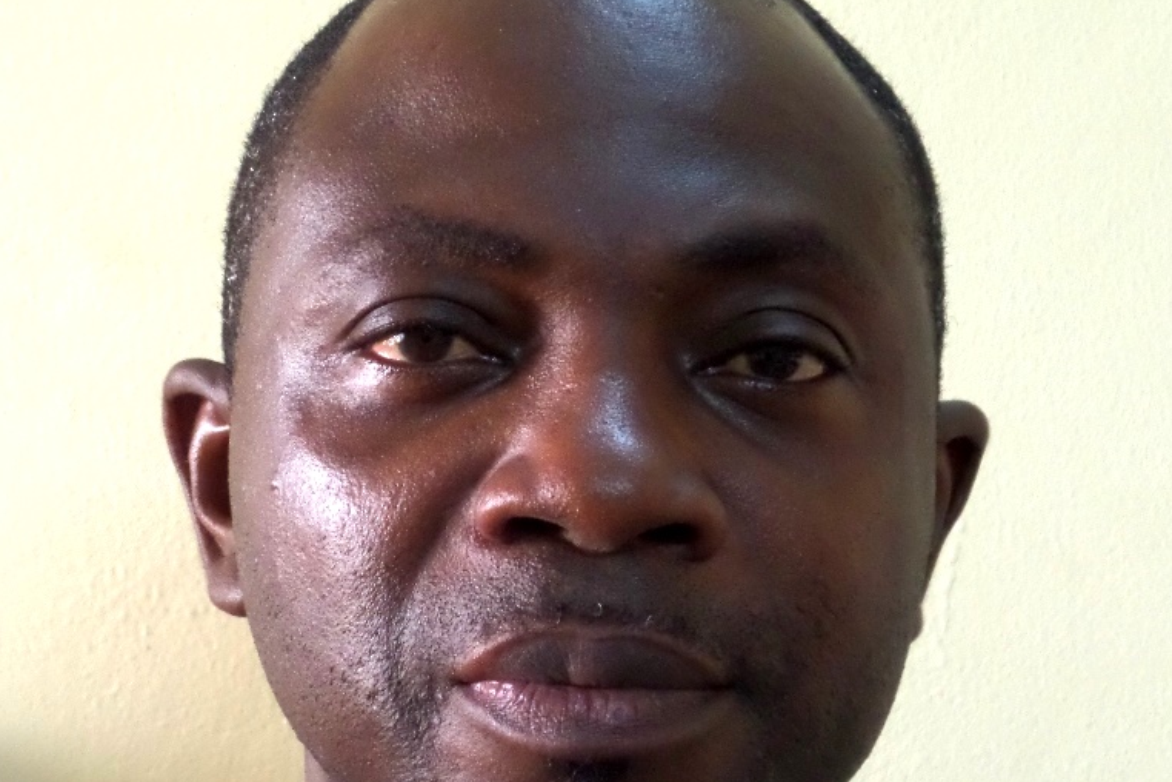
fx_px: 3548
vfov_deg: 12.5
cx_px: 584
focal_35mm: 109
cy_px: 533
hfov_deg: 18.8
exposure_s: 1/30
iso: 800
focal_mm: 13.9
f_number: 3.8
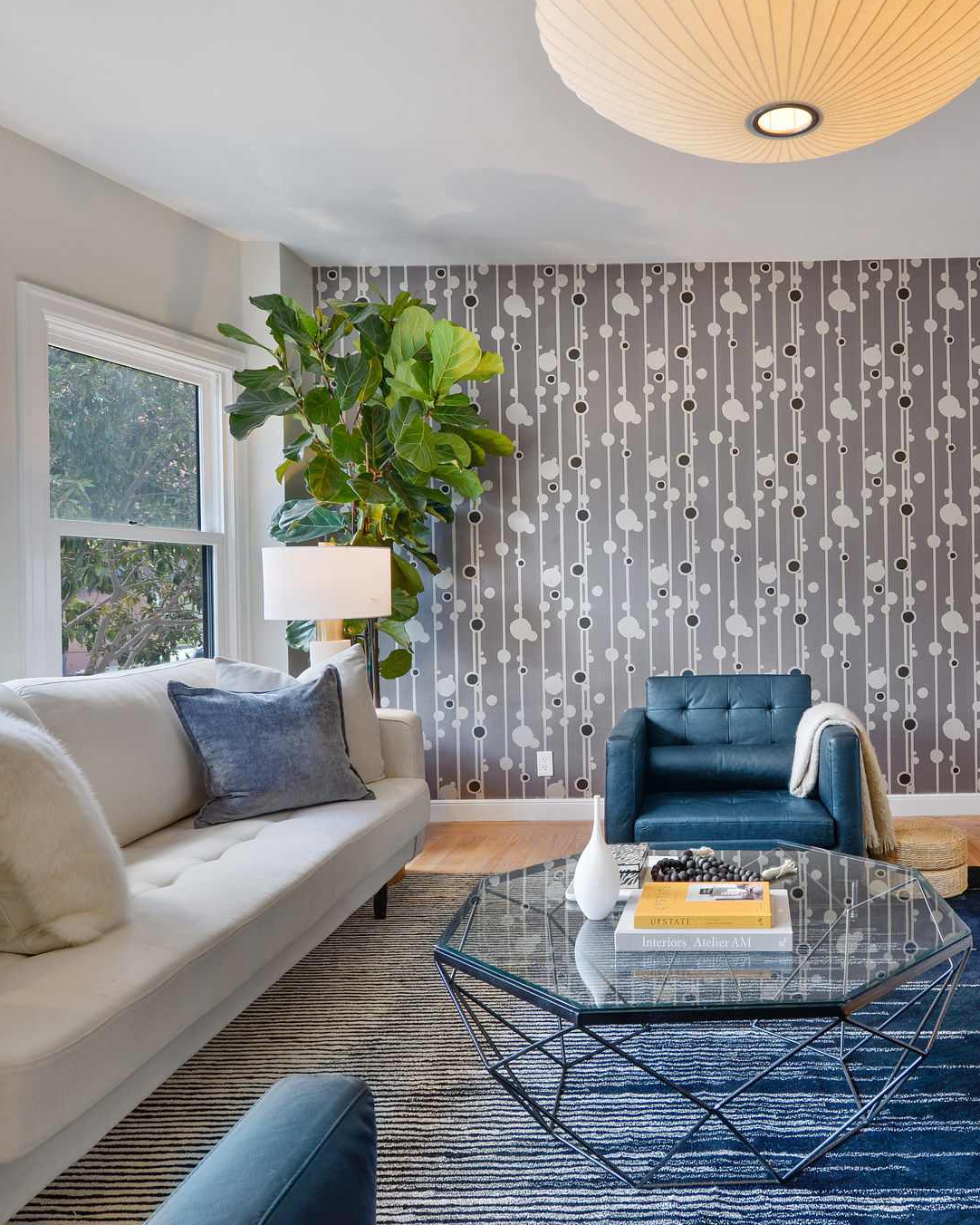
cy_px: 613
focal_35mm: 27
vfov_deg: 64.1
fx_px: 979
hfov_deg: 51.1
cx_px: 728
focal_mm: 19
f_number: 10
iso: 160
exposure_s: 1/5
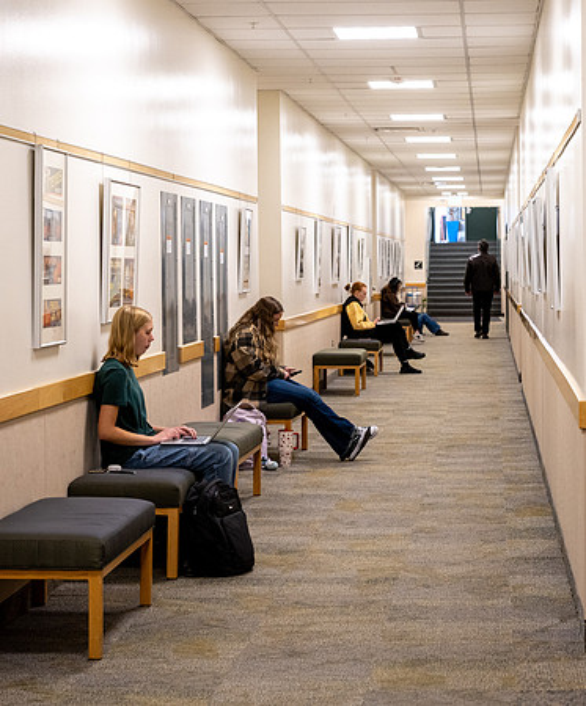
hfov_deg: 19.4
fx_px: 1702
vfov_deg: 23.4
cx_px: 426
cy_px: 268
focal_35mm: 80
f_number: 4
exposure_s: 1/125
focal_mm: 45
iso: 800
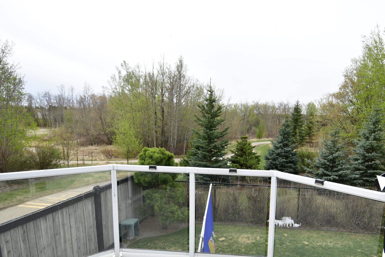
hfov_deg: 75.3
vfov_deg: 54.5
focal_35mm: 23
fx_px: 246
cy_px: 161
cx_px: 231
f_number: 4.5
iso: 400
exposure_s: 1/1600
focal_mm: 12
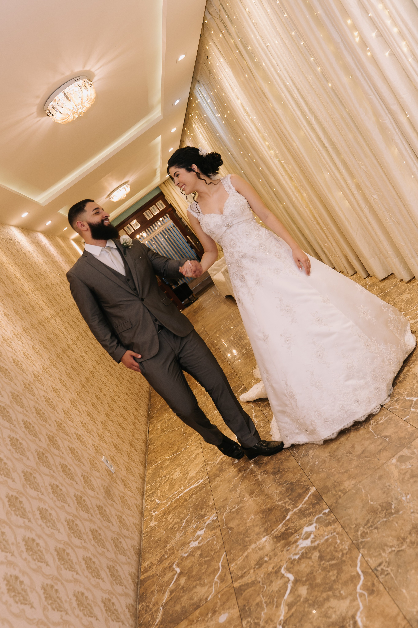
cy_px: 314
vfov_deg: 60.3
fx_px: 540
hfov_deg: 42.3
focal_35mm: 31
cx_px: 209
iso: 800
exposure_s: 1/60
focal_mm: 30
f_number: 3.2
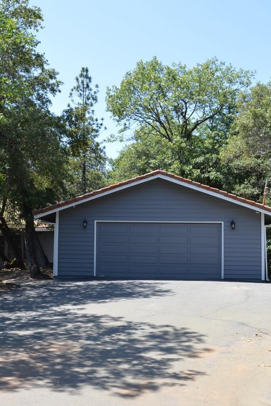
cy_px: 206
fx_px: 519
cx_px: 85
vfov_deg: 42.7
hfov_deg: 29.0
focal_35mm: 46
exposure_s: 1/160
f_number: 6.3
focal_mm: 20
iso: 100
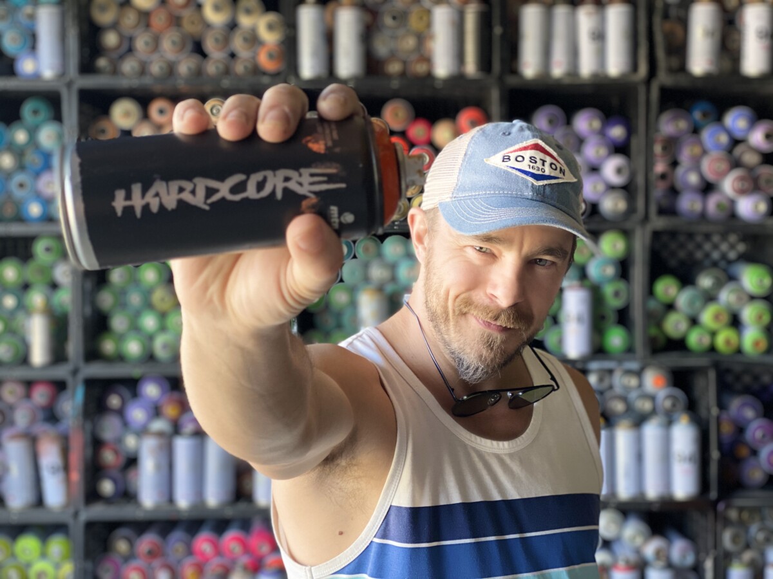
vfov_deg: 28.0
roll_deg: +0.5
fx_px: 1161
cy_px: 290
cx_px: 386
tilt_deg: -1.5
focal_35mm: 52
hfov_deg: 36.8
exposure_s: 1/122
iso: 80
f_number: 2
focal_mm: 6
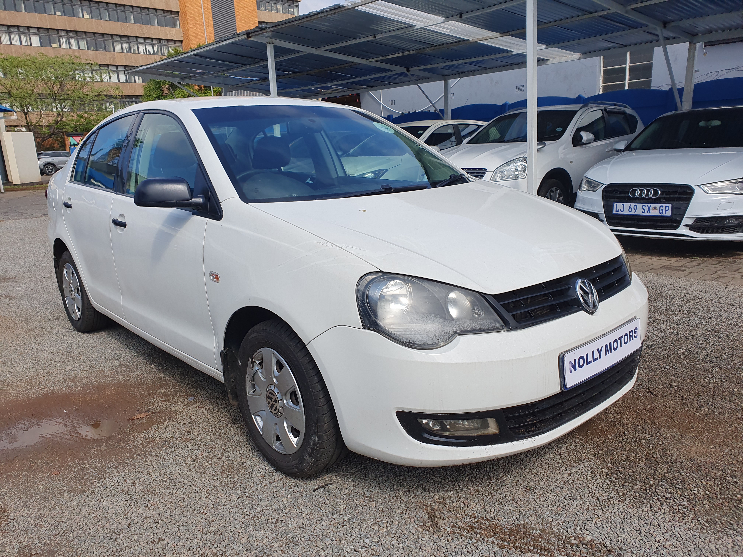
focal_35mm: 26
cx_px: 372
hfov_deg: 67.3
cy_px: 278
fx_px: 558
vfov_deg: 53.1
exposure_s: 1/2028
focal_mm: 4.32
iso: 50
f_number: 2.4
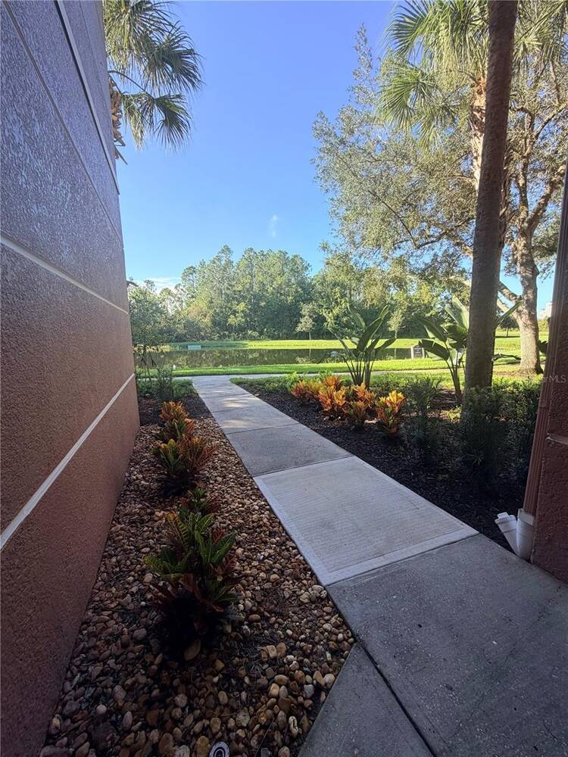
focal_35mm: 14
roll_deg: +1.1
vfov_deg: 102.1
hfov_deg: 85.7
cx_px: 284
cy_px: 378
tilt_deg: -9.5
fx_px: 306
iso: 64
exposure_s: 1/461
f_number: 2.2
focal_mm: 2.22
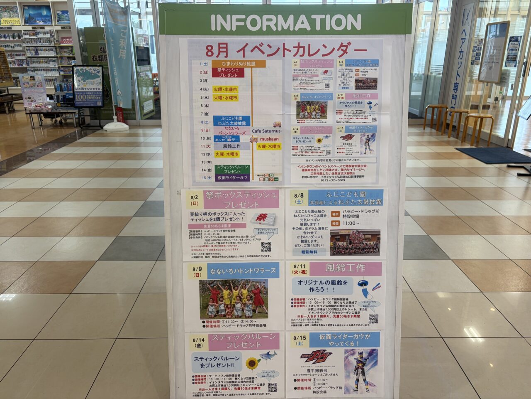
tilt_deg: -19.2
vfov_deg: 53.1
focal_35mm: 26
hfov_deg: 67.3
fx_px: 399
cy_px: 200
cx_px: 266
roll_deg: +0.8
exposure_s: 1/100
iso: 50
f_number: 1.6
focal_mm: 5.96
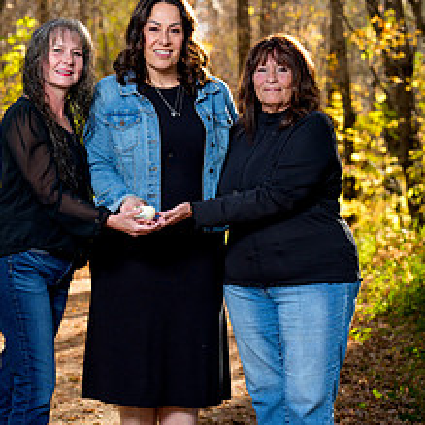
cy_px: 221
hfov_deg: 15.1
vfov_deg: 15.2
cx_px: 167
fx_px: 1597
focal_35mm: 115
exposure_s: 1/160
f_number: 3.5
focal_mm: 66
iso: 400
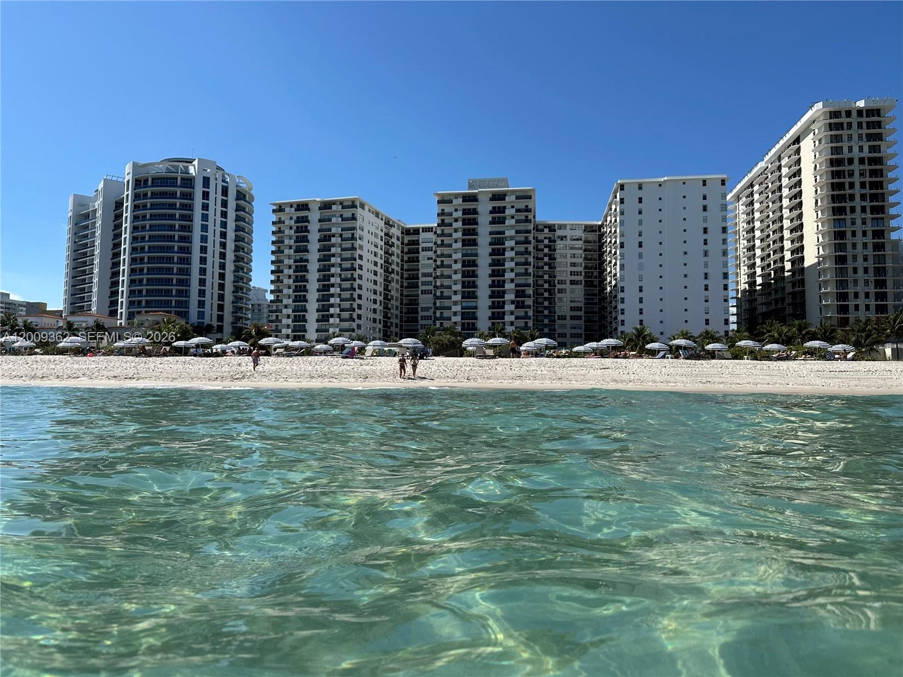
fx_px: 626
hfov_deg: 71.6
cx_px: 452
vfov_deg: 56.8
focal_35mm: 24
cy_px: 338
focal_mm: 6.86
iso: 80
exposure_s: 1/6623
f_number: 1.78
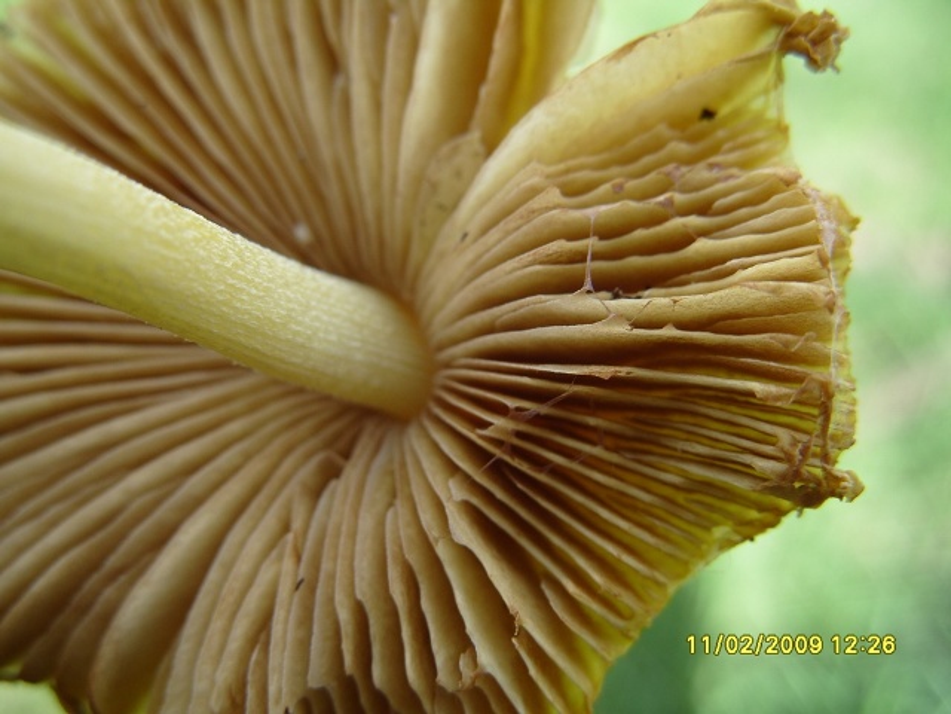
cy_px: 357
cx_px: 476
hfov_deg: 52.6
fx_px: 962
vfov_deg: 40.7
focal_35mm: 35
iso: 80
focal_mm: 7.8
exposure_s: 1/180
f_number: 4.1
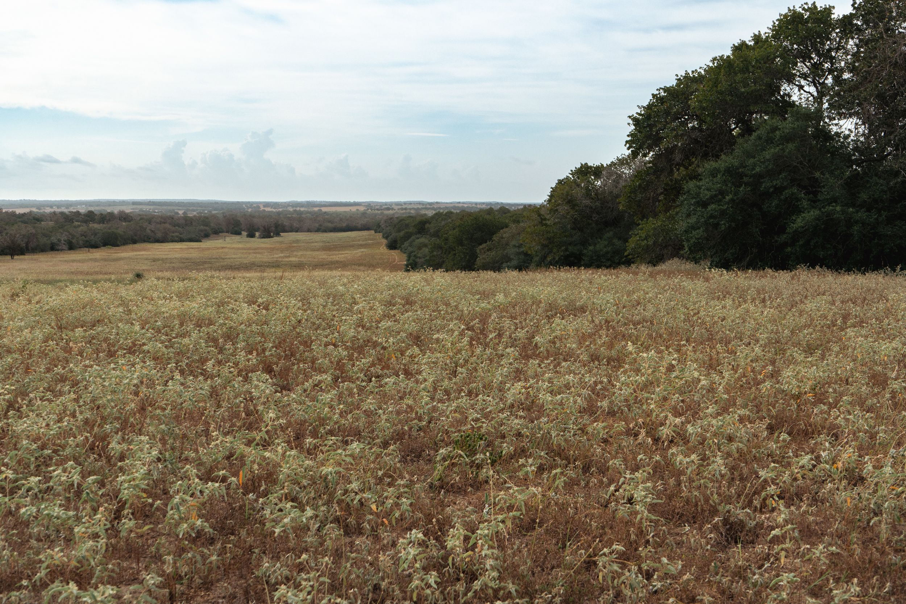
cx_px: 453
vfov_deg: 34.2
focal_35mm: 39
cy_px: 302
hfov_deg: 49.6
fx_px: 981
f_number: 8
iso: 500
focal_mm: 39
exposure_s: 1/250
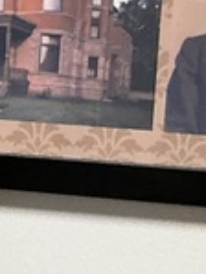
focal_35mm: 199
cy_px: 154
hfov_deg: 6.7
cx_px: -440
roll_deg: +1.1
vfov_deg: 9.9
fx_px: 1577
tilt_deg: -14.1
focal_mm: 3
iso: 100
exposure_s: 1/60
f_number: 1.8
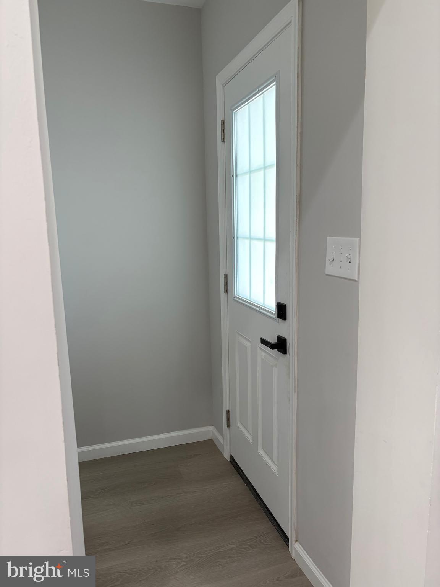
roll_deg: +0.6
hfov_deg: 53.1
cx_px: 220
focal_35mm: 26
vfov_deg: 67.3
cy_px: 294
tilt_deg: -8.9
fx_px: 441
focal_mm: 5.96
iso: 160
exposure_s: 1/120
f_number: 1.6
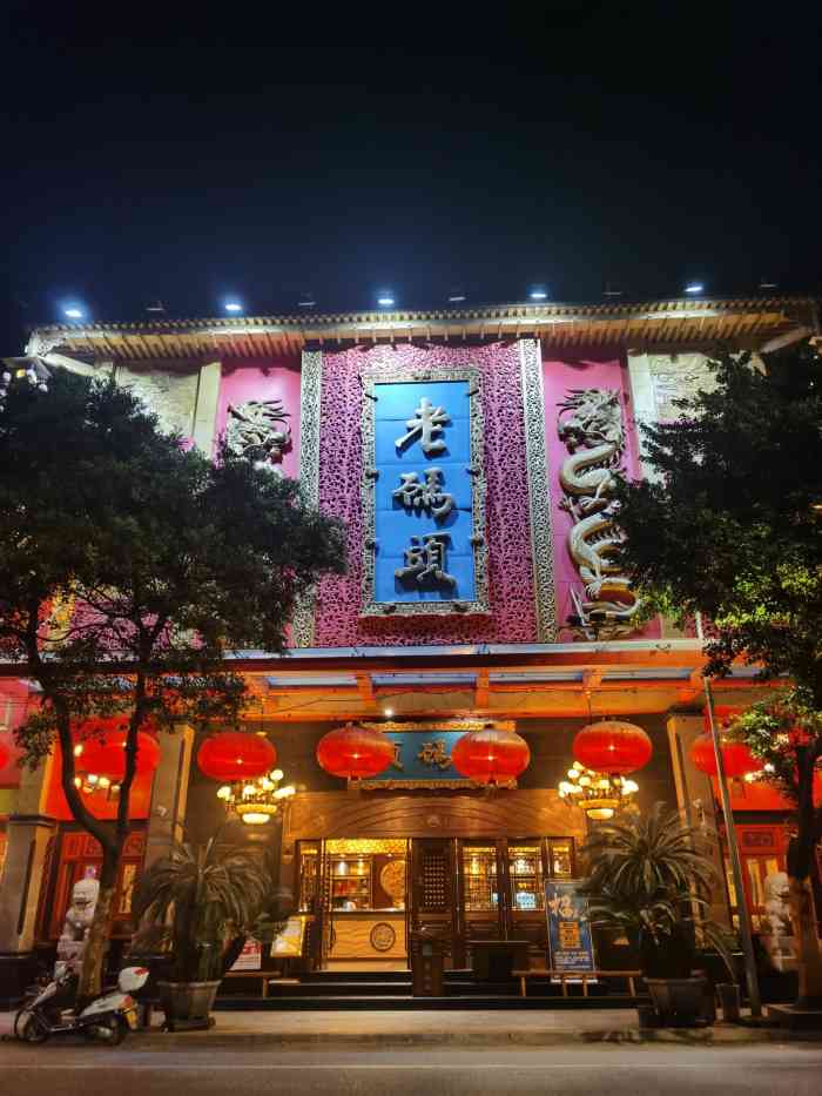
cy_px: 548
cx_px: 411
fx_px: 855
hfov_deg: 51.4
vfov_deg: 65.3
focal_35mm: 27
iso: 250
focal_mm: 5.56
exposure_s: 1/100
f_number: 1.6
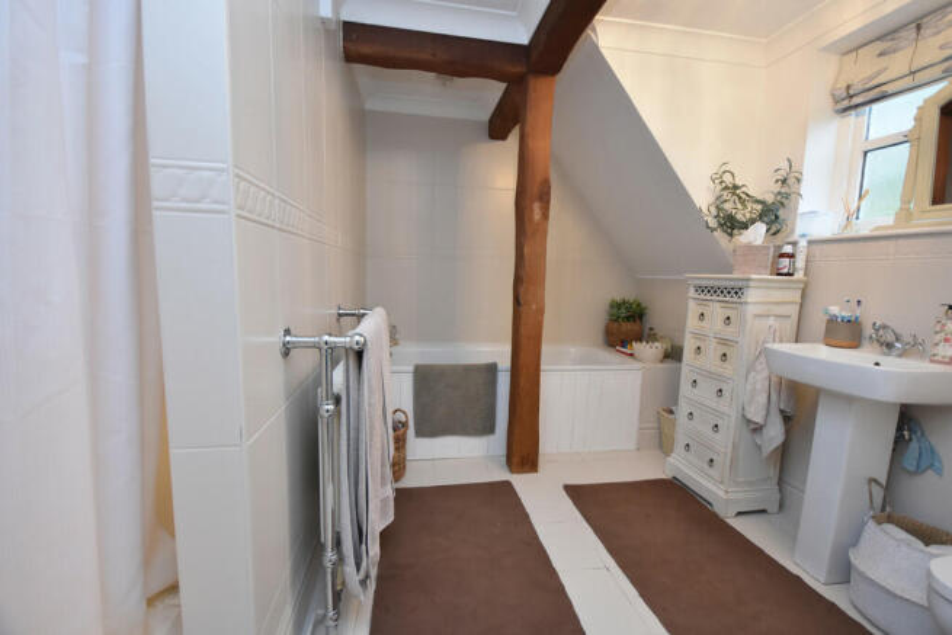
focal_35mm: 15
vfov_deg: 77.4
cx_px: 476
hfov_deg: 100.4
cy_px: 318
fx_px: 397
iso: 1000
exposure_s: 1/60
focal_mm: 10
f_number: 4
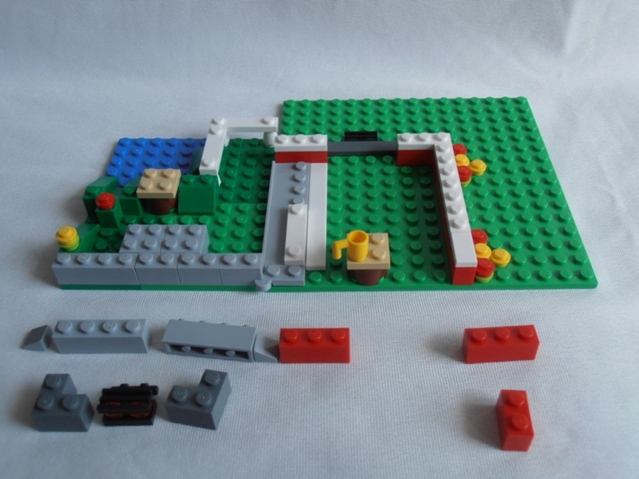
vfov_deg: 38.7
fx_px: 683
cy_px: 240
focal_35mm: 37
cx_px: 320
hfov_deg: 50.1
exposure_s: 1/80
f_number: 3.9
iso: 80
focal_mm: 6.61
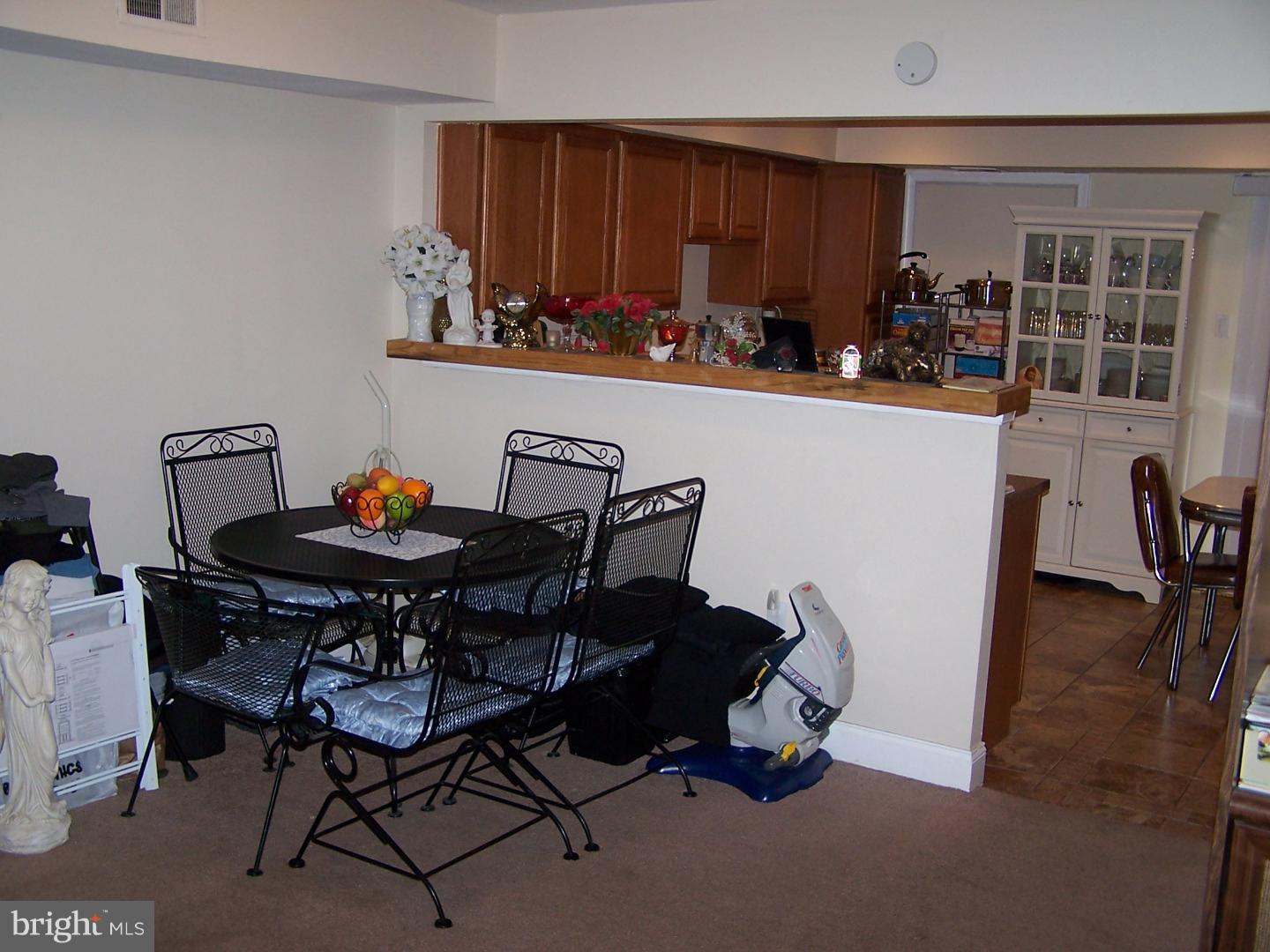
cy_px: 476
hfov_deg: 49.0
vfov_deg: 37.7
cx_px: 635
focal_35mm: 38
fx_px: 1394
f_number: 2.8
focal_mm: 6.3
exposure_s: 1/60
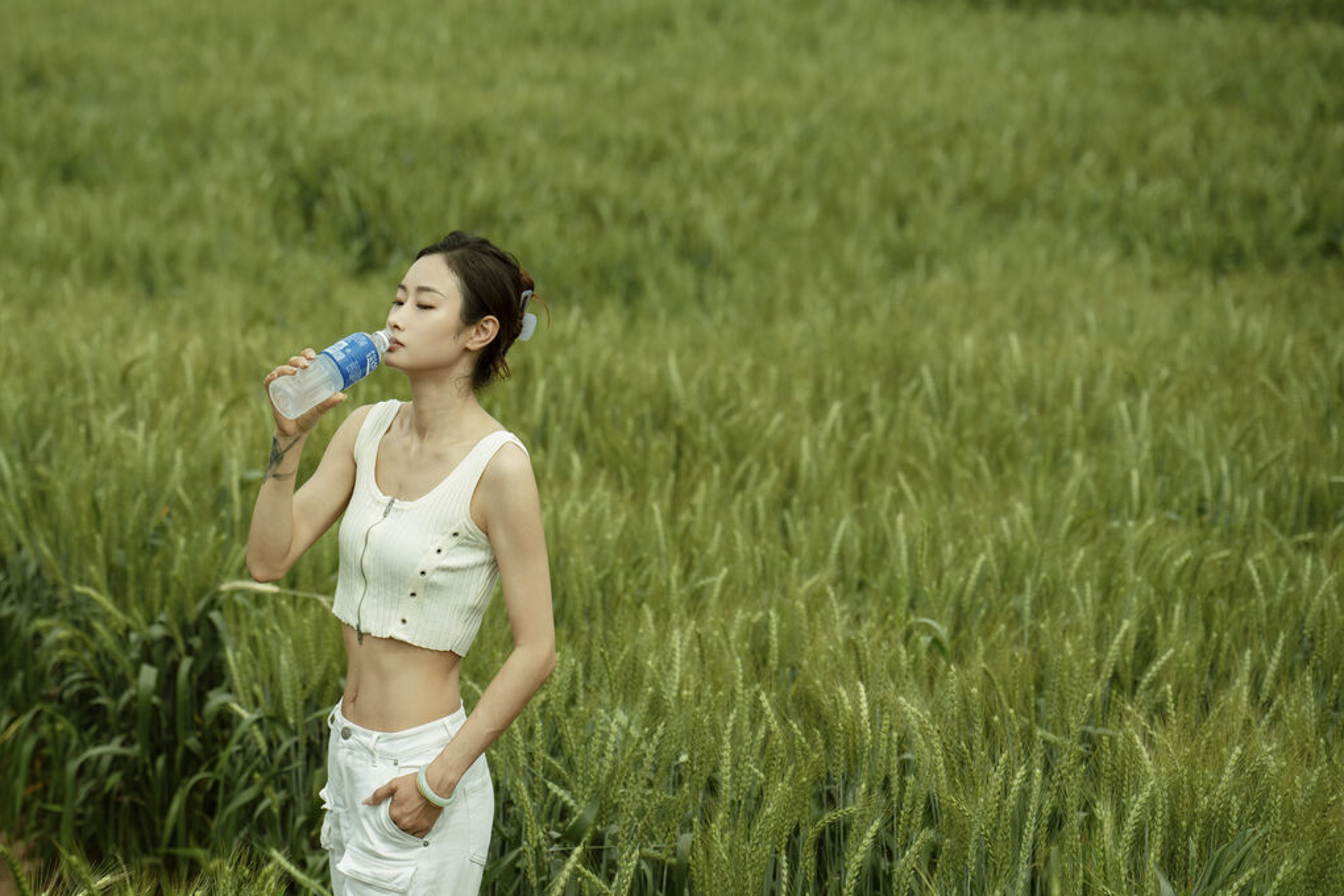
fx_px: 4965
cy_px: 513
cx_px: 555
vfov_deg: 10.3
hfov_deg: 15.4
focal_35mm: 133
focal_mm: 113
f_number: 4
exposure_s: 1/400
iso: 50
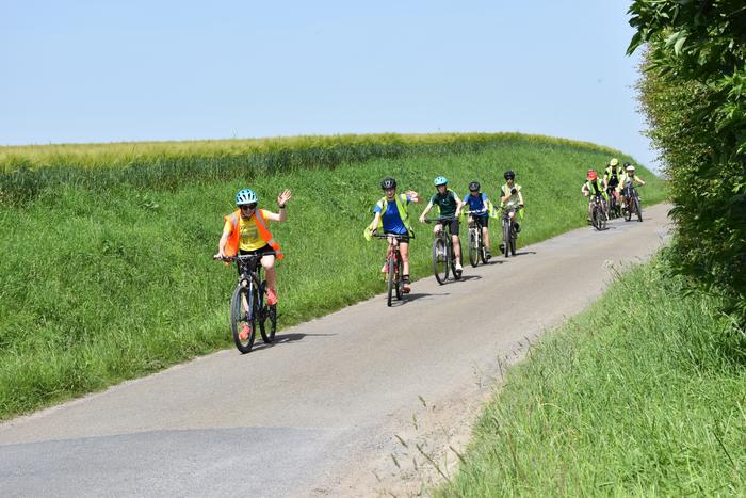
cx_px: 373
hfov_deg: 26.0
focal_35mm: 78
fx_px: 1617
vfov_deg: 17.5
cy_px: 249
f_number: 9
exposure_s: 1/400
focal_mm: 52
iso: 200
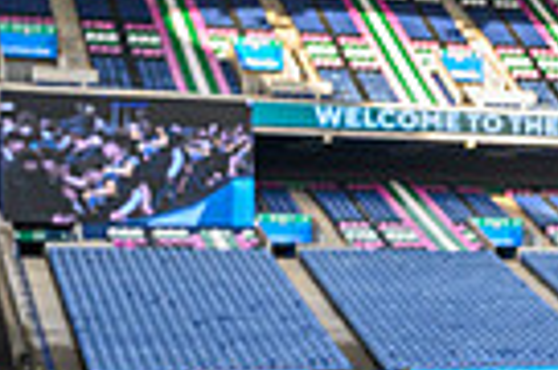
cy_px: 342
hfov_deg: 13.9
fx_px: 1995
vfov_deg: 10.5
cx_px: 1062
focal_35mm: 129
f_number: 5
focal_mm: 28.5
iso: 1250
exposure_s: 1/800
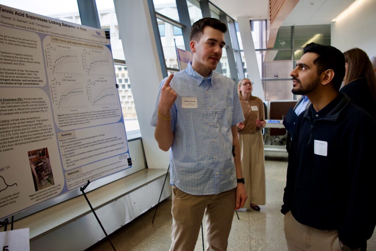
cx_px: 188
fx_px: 282
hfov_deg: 67.4
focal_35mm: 27
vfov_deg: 47.9
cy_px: 126
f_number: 3.5
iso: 1250
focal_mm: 18
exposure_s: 1/500
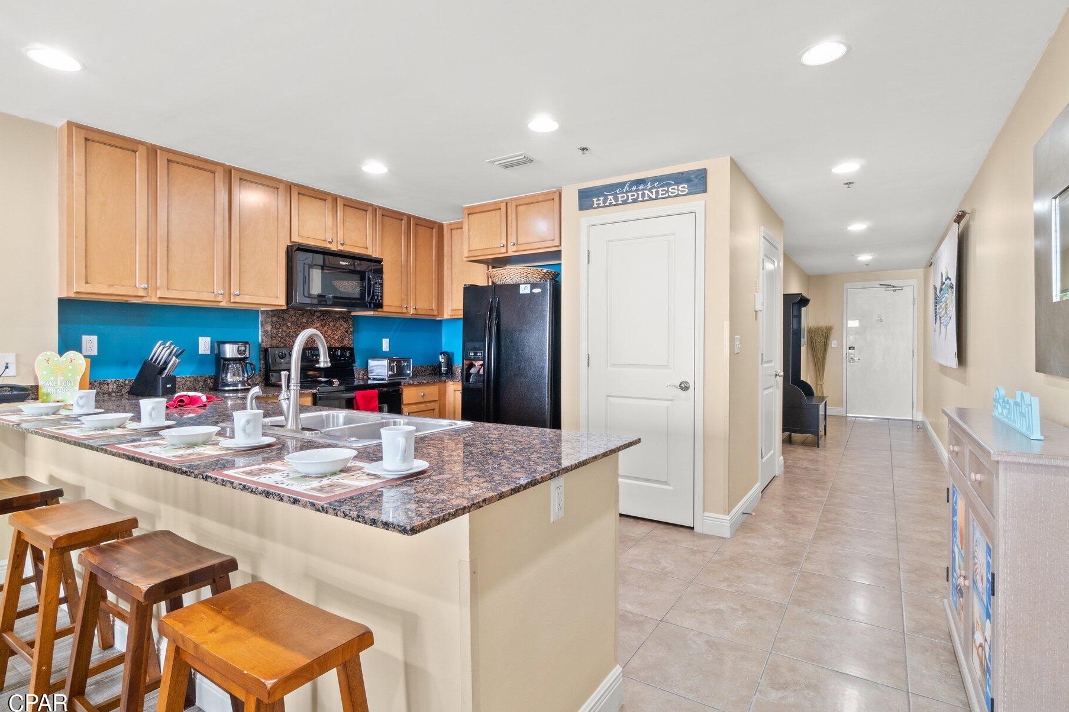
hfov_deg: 93.3
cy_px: 336
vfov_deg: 70.4
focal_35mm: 17
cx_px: 538
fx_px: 505
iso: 800
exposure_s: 1/2.5
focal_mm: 10
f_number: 8
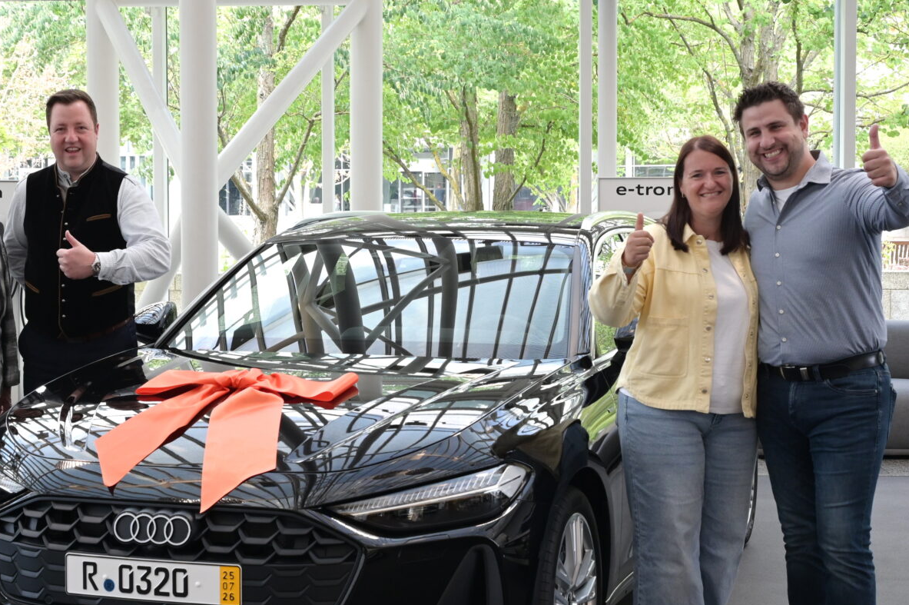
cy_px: 302
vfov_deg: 19.2
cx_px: 321
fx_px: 1791
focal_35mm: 71
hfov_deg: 28.3
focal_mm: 41
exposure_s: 1/100
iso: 1100
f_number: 7.1
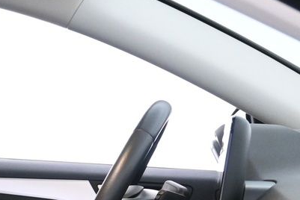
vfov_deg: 11.2
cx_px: -171
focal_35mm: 115
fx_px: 959
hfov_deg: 16.0
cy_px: 340
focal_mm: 19
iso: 2000
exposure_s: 1/30
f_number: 3.8
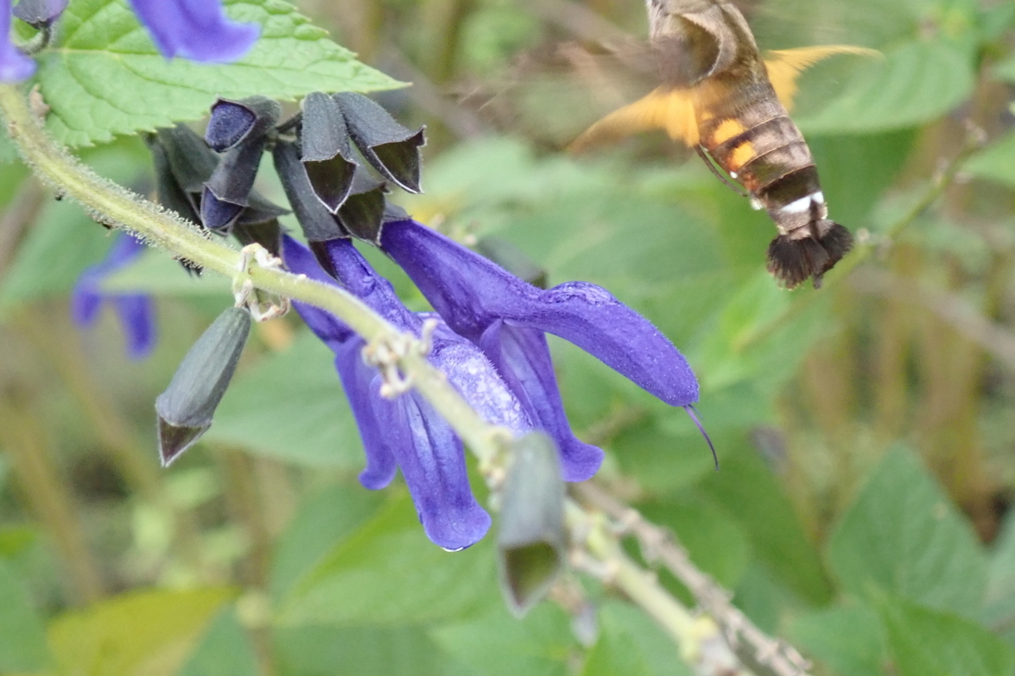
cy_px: 321
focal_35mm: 114
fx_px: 3214
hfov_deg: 17.9
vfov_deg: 12.0
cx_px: 480
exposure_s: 1/160
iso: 800
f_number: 4.9
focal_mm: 18
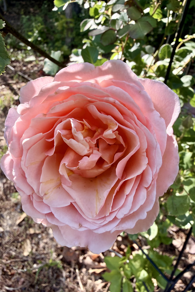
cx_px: 90
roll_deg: -2.5
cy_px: 146
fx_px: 203
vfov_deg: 71.5
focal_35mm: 25
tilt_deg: -33.2
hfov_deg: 51.2
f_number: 2.2
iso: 40
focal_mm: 2.22
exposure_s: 1/179
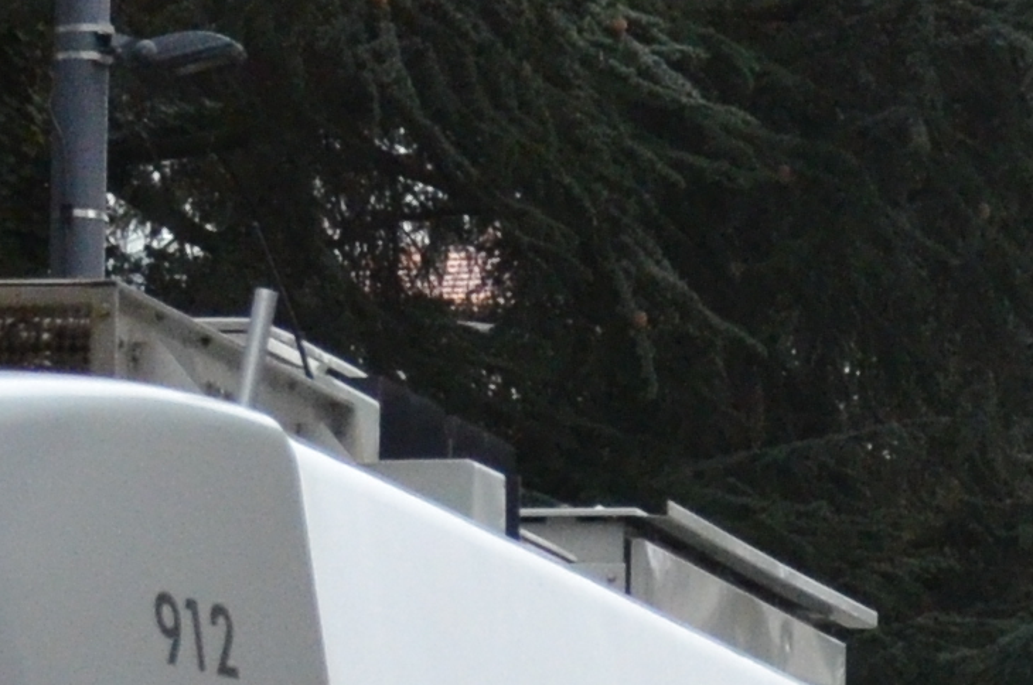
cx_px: 391
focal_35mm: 405
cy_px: 1255
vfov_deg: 3.4
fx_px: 11601
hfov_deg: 5.1
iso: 1600
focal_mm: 40
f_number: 4.5
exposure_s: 1/400
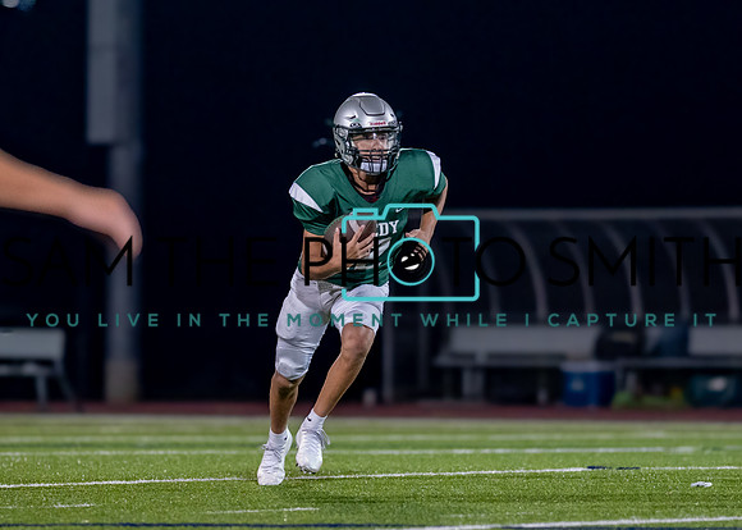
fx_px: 7602
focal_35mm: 361
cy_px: 255
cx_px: 402
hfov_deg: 5.6
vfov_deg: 4.0
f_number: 1.8
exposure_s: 1/1250
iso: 1250
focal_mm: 135
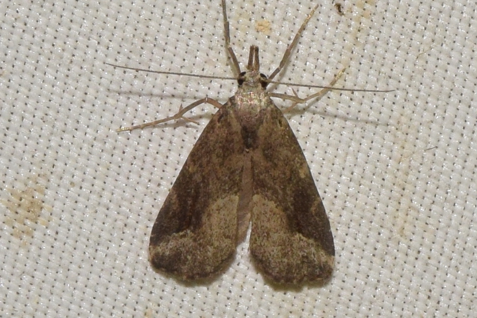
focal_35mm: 210
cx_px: 238
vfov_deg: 6.5
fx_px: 2782
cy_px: 159
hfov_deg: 9.8
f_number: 14
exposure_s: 1/160
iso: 400
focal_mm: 140
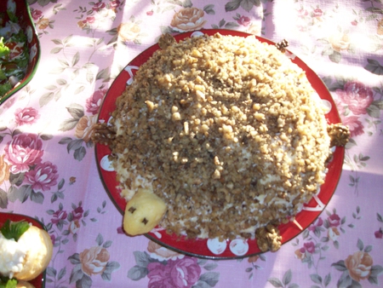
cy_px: 144
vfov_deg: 41.8
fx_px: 376
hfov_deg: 53.9
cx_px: 192
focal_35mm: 34
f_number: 2.8
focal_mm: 5.7
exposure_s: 1/81.2
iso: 160
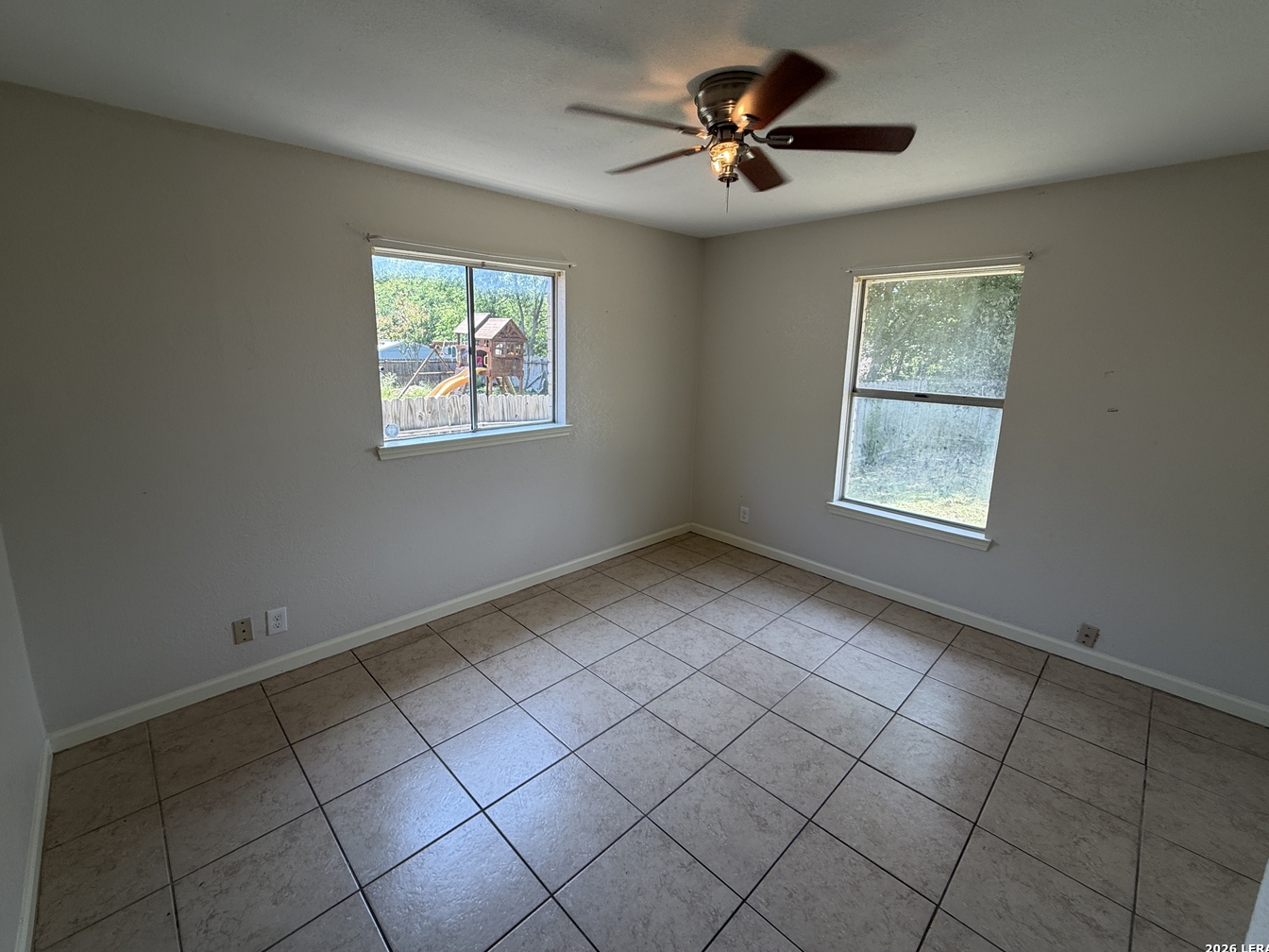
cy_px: 447
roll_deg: -0.2
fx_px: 550
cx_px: 625
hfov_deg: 98.2
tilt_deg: -12.2
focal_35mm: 15
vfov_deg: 81.7
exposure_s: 1/120
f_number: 2.2
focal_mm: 2.22
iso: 80
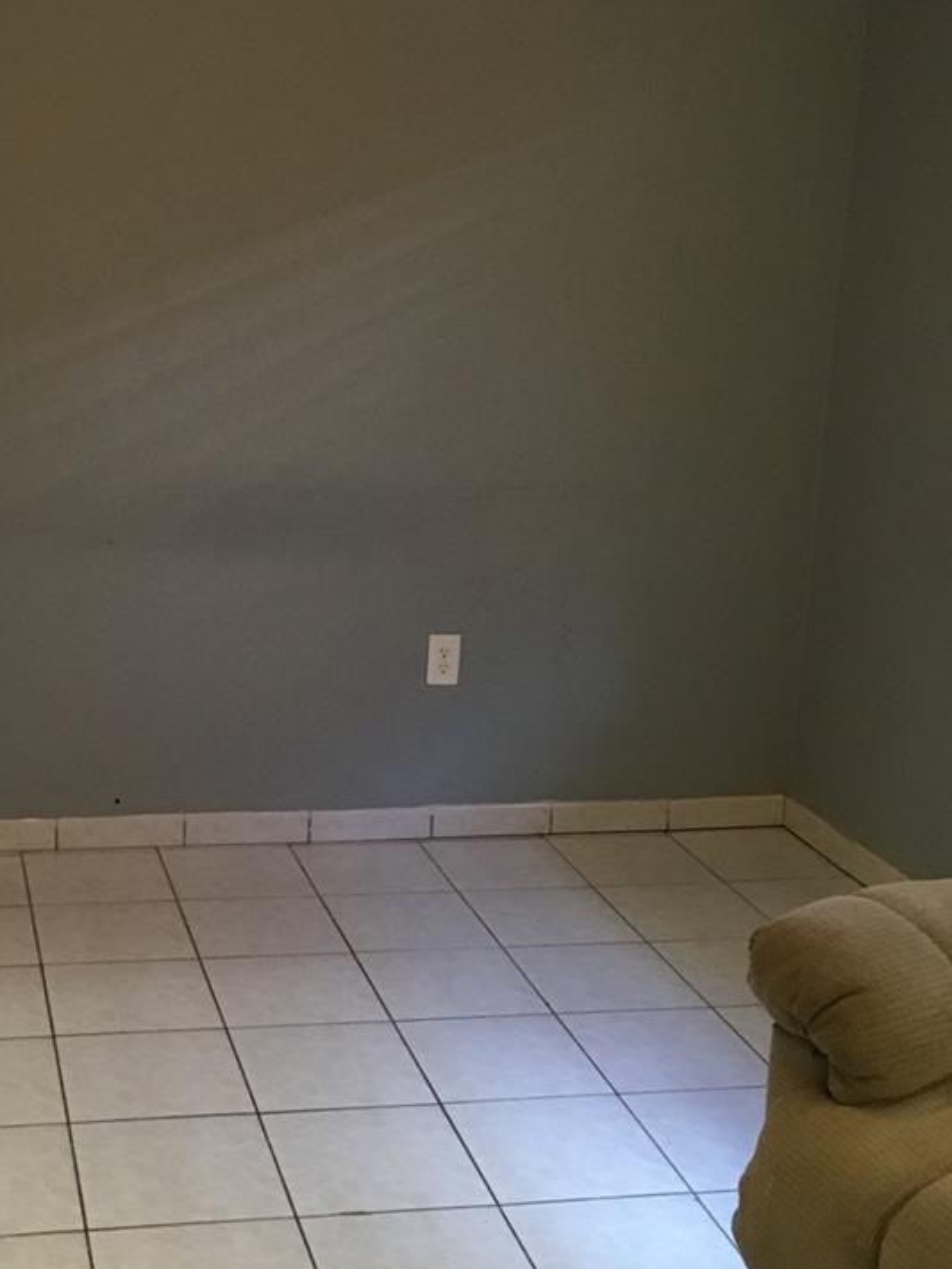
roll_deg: -1.3
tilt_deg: -15.5
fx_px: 1796
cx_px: 246
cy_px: 579
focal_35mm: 49
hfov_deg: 29.3
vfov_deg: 38.9
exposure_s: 1/25
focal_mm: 4.15
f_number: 2.2
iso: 200
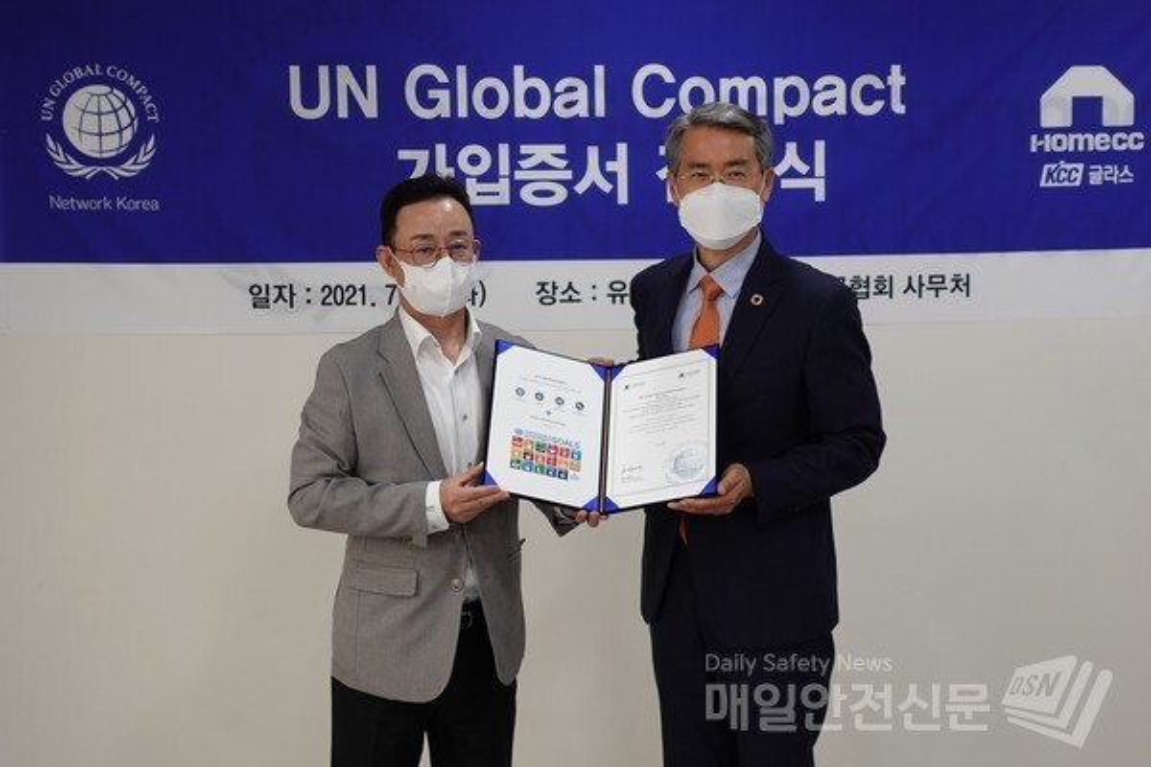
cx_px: 576
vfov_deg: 29.9
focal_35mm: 45
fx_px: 1439
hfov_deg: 43.6
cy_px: 384
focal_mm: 17.16
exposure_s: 1/50
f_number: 2.8
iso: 250
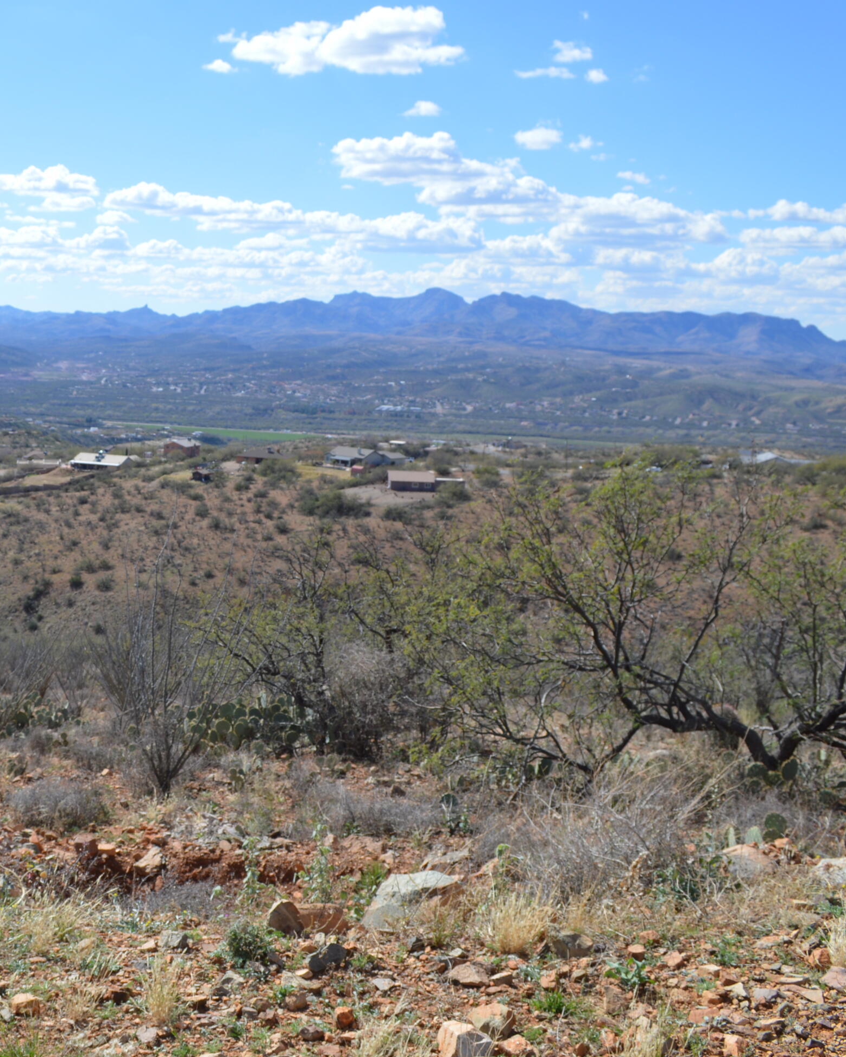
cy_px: 520
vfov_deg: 46.8
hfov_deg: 36.6
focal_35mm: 39
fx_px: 1220
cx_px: 145
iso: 100
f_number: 8
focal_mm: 18
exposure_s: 1/250
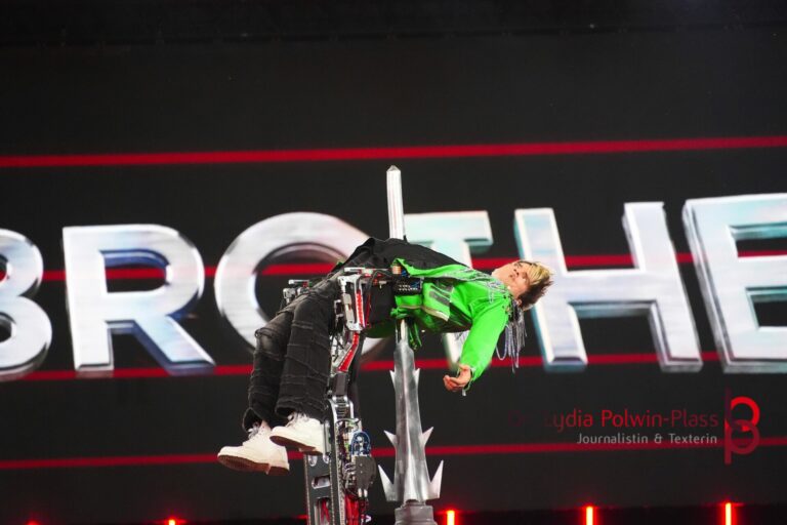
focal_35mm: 450
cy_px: 262
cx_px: 394
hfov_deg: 4.6
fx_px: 9837
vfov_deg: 3.1
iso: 6400
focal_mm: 300
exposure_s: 1/320
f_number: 6.3
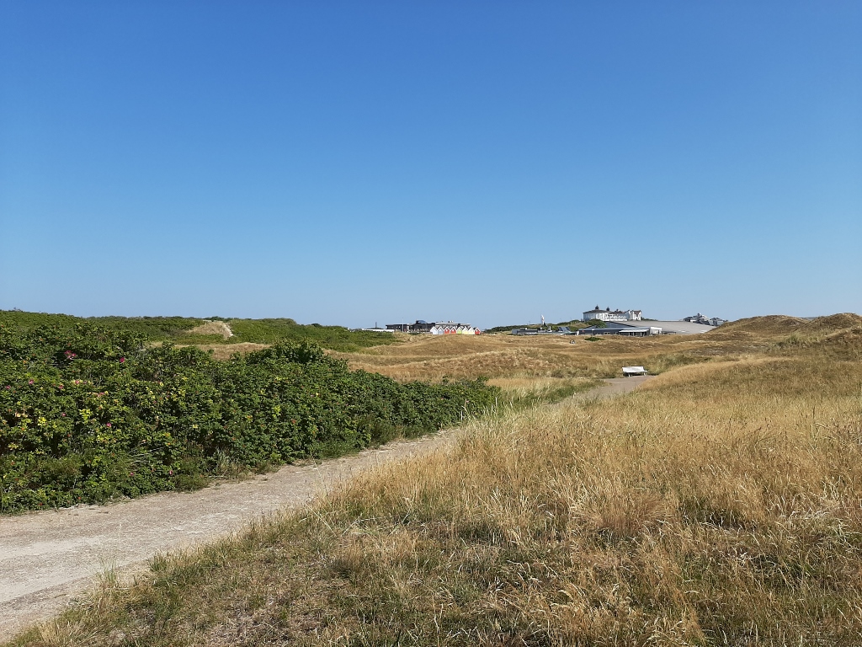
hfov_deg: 67.3
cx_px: 431
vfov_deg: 53.1
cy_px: 324
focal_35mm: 26
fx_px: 647
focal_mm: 3.93
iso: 40
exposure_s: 1/3030
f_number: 1.7
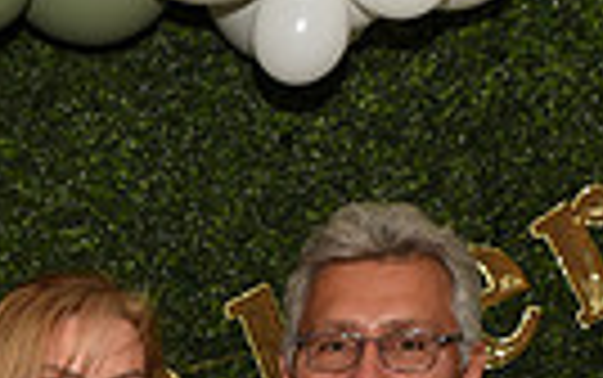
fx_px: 2319
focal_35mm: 141
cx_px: -9
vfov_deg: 8.7
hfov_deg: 14.6
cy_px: 830
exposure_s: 1/60
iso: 100
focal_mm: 32
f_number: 4
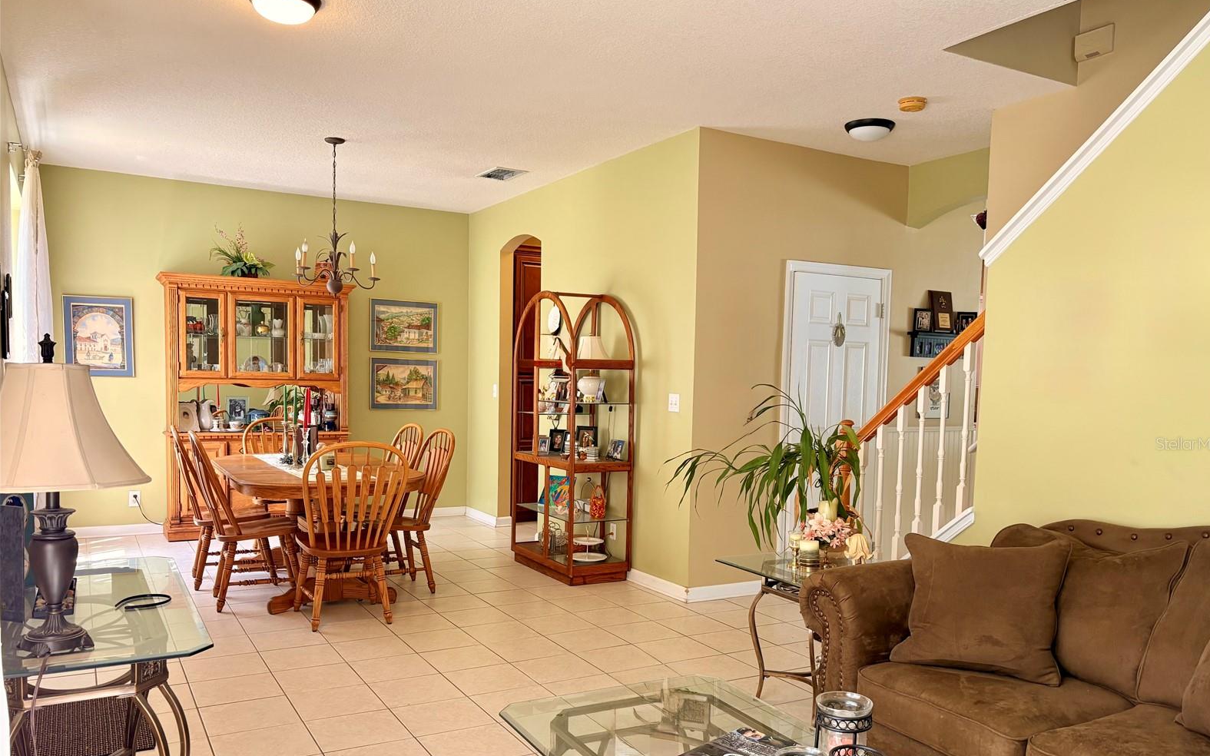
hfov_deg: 66.5
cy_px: 443
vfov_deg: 44.4
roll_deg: -1.1
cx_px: 614
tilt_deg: -3.2
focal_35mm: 28
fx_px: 923
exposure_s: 1/120
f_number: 1.6
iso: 125
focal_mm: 5.96
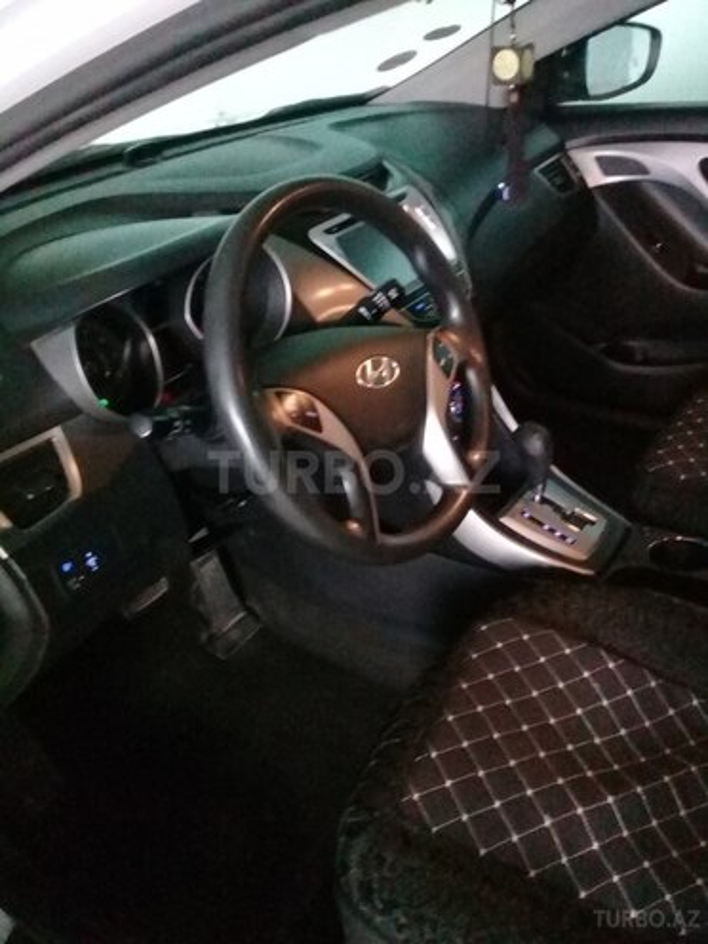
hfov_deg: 45.4
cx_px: 354
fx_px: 845
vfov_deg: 58.4
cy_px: 472
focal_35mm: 31
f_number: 2.2
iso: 1250
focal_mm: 3.3
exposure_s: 1/17
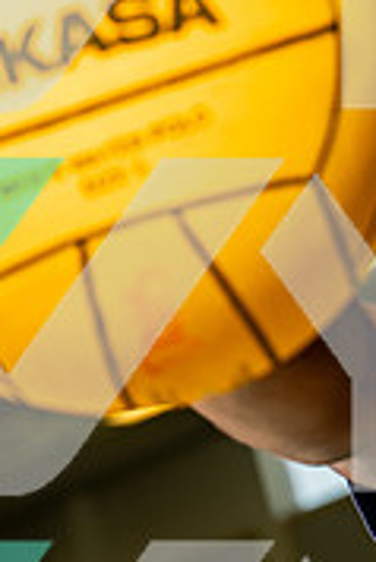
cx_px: 537
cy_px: 327
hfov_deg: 6.2
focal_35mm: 220
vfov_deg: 9.3
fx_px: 3440
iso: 100
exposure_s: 1/250
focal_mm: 66
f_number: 4.5
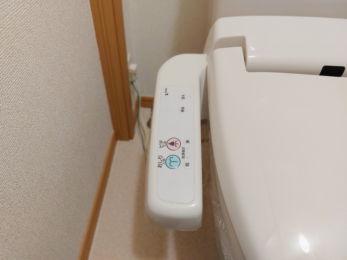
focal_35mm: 24
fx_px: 241
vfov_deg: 56.8
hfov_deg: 71.6
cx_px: 174
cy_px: 130
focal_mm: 5.23
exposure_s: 1/24
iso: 125
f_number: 1.8
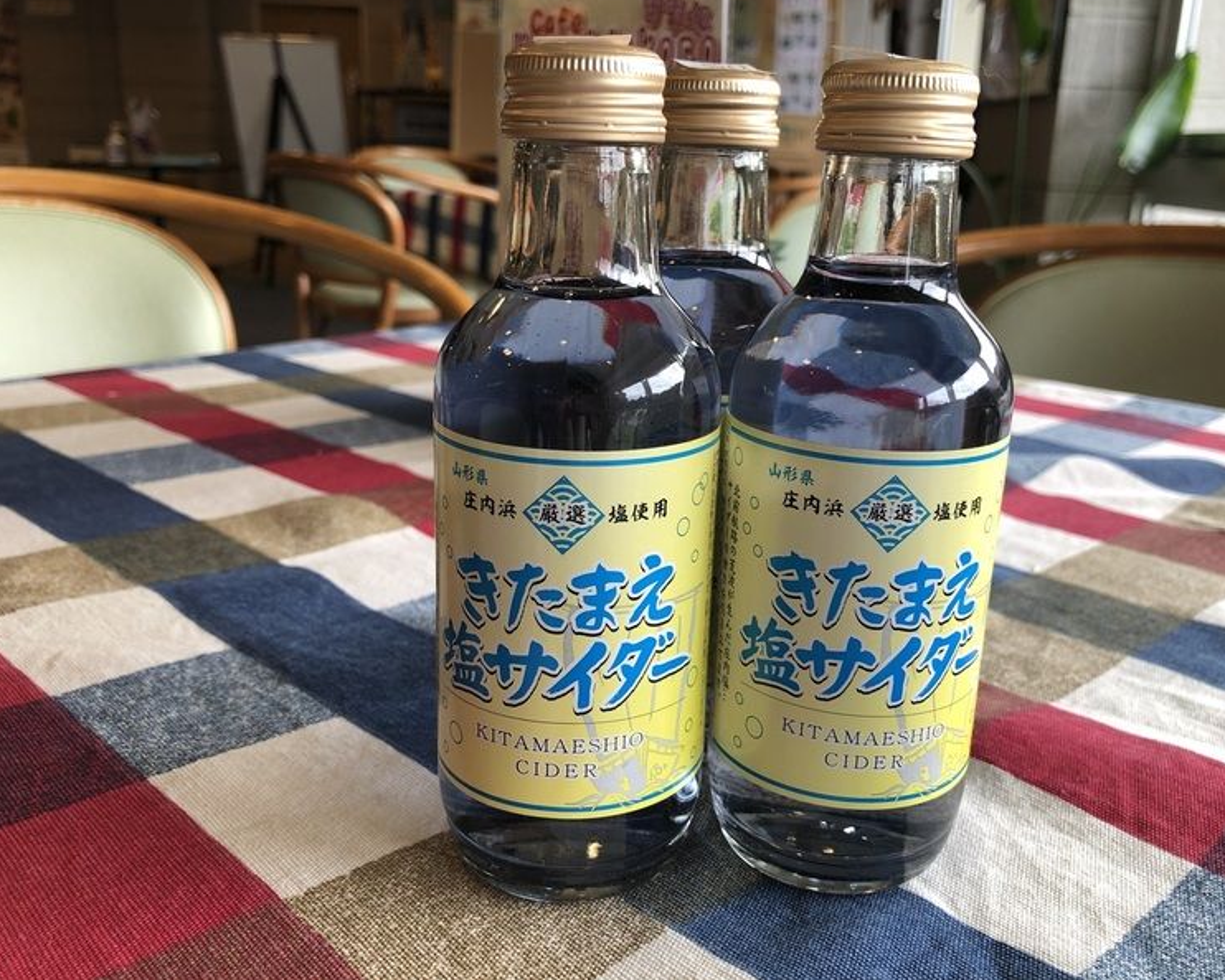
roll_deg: -1.5
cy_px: 478
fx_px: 1088
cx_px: 663
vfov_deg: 48.5
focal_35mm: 30
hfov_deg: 58.7
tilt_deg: -14.6
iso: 25
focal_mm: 3.99
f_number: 1.8
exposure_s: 1/100
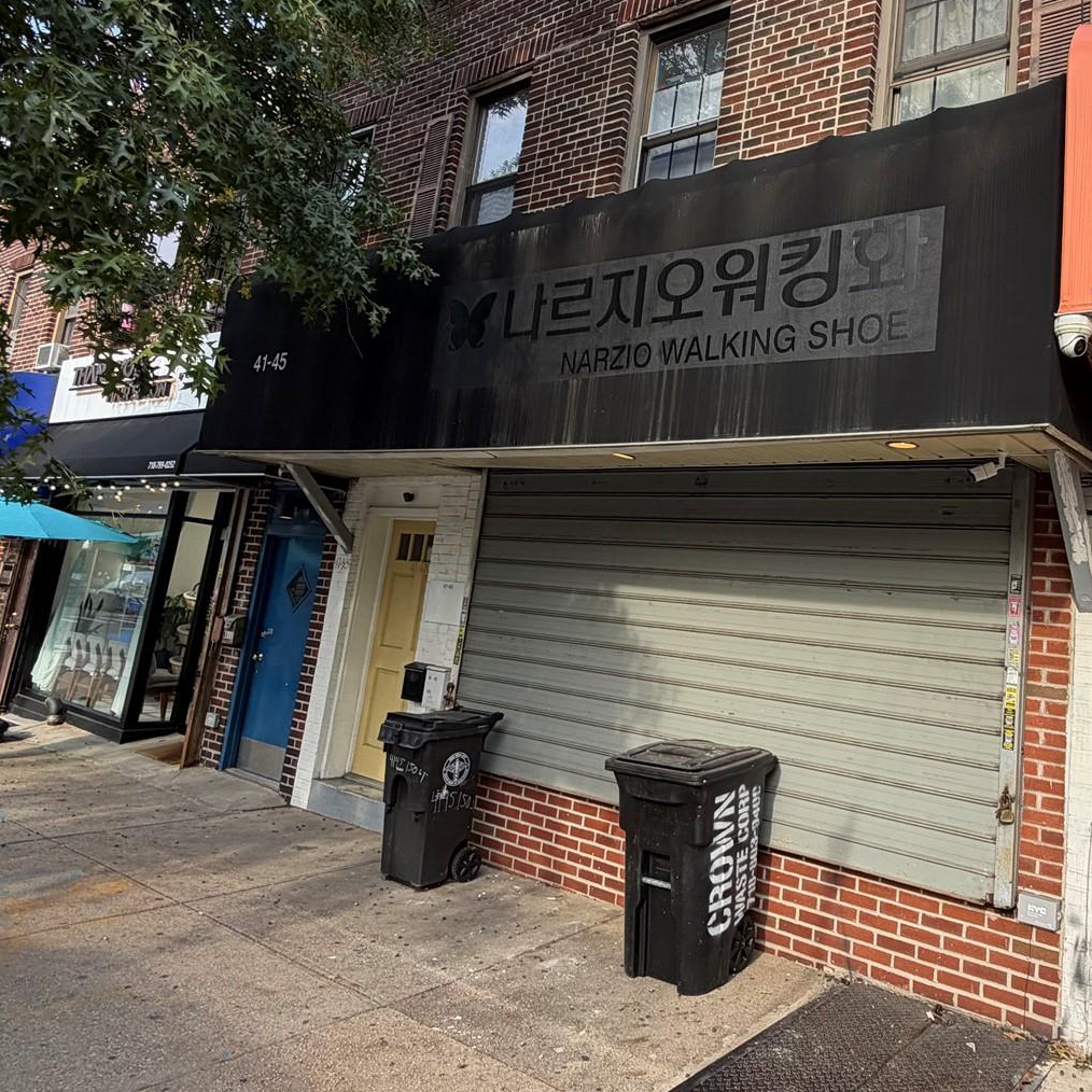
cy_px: 459
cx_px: 774
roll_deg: -5.5
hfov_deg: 60.6
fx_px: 892
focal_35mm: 25
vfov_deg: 62.6
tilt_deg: +11.3
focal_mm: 2.22
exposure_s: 1/502
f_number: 2.2
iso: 50
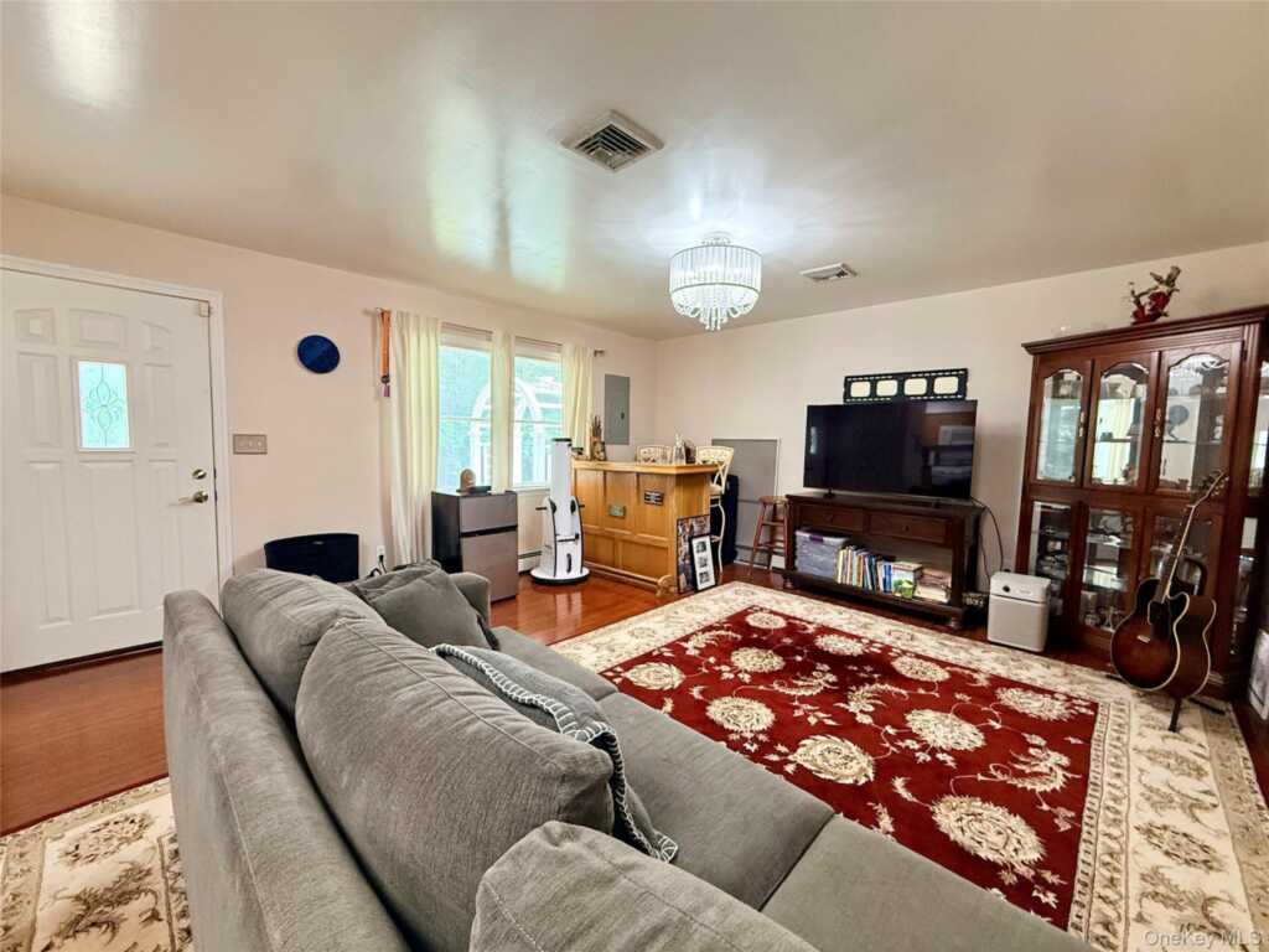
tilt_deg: -4.0
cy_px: 476
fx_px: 513
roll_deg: -1.0
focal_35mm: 14
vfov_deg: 85.7
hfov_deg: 102.1
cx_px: 634
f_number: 2.2
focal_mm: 2.22
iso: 400
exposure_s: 1/60
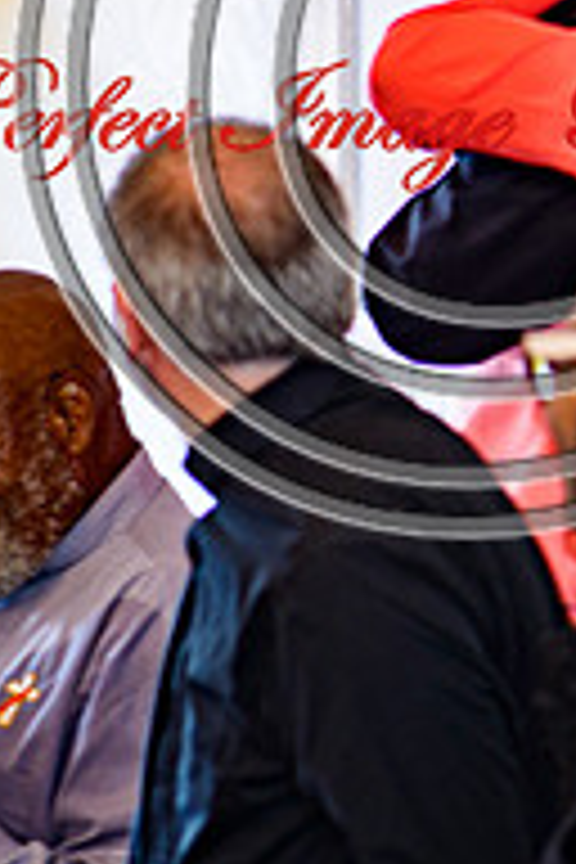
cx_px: 1396
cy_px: 33
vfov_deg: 5.2
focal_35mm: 399
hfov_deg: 3.4
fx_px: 9575
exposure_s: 1/80
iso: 100
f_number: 1.4
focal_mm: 105
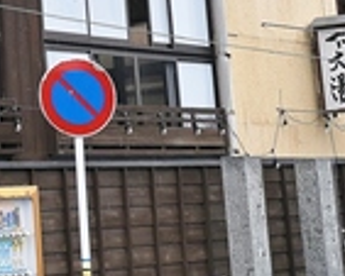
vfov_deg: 11.7
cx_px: -225
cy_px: -40
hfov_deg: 13.6
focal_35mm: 130
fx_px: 1328
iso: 200
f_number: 5
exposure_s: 1/250
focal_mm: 20
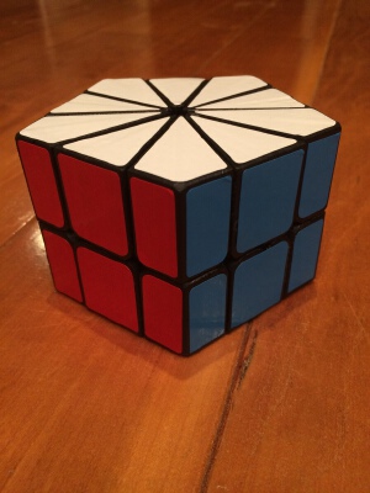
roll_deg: +0.5
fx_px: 413
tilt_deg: -35.5
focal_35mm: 29
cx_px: 185
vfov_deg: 61.7
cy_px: 246
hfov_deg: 48.2
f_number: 2.2
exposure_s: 1/30
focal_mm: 4.15
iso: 200
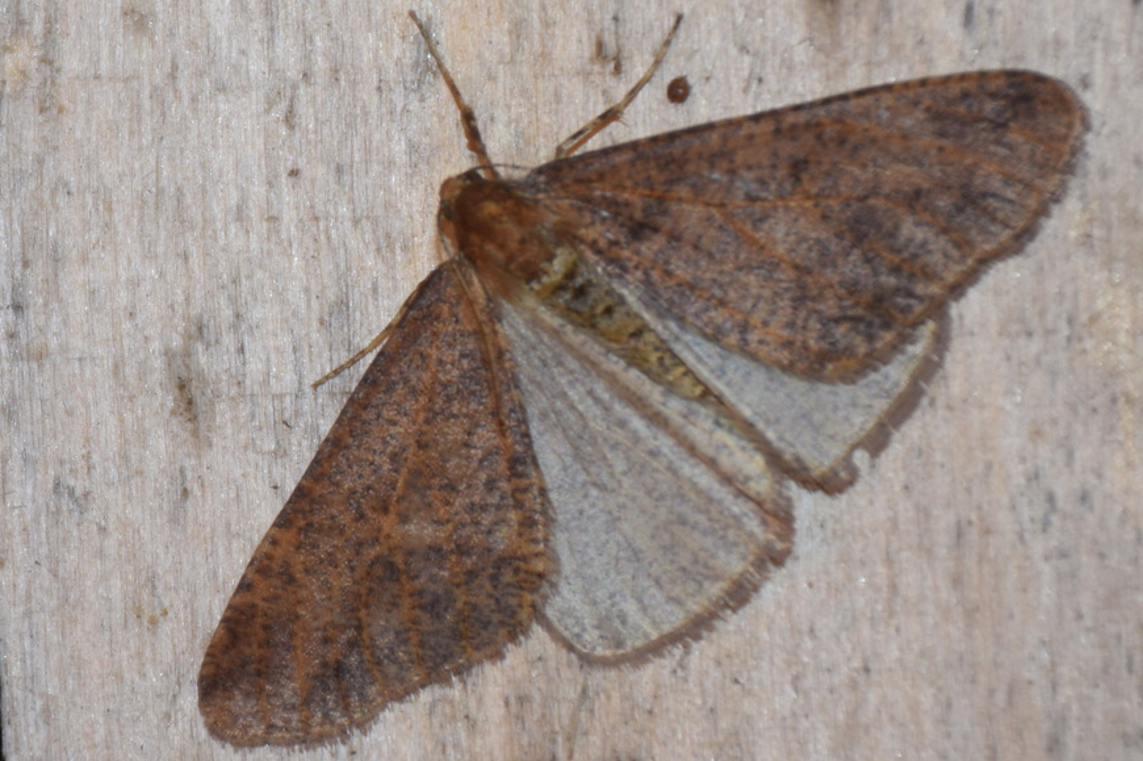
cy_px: 368
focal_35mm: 232
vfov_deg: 5.9
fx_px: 7362
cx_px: 605
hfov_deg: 8.9
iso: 320
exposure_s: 1/60
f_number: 5.6
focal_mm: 140
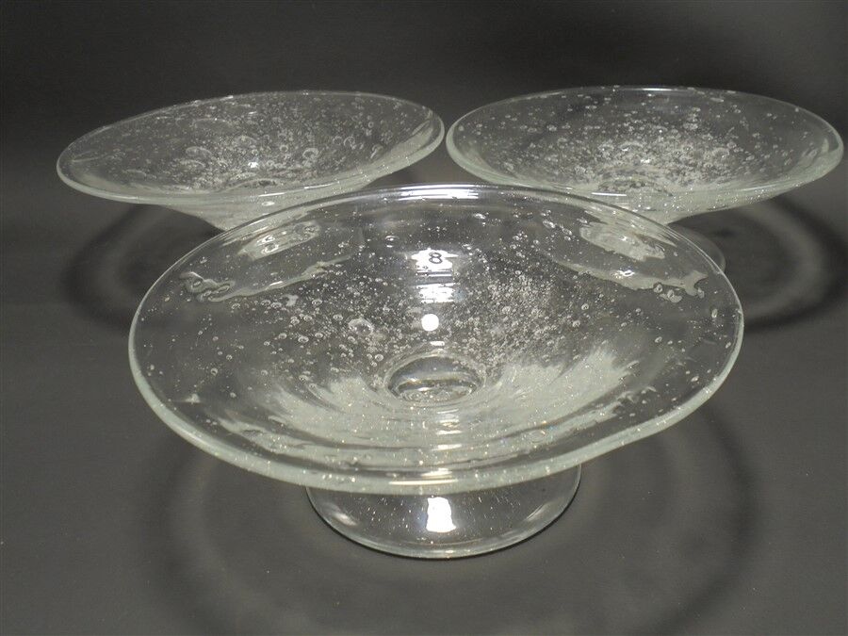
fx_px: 931
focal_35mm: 38
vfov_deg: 37.7
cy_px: 318
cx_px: 424
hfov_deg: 49.0
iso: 100
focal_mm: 6.9
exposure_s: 1/30
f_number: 4.2
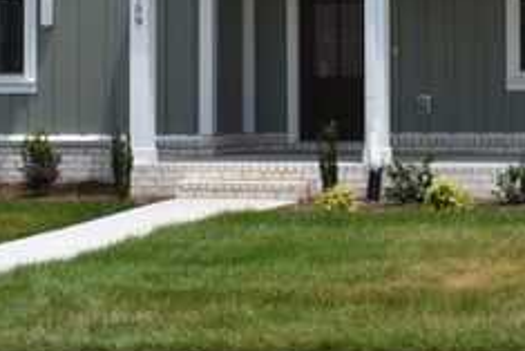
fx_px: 2101
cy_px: -70
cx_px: 491
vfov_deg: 9.4
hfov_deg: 14.1
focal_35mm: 144
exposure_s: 1/200
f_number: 11
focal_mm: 22
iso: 100
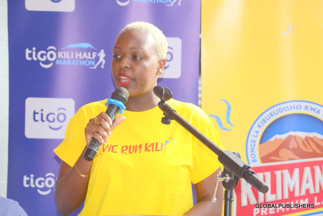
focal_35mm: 105
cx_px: 162
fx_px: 942
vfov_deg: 13.1
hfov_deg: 19.4
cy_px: 108
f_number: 5.3
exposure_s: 1/125
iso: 200
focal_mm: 70
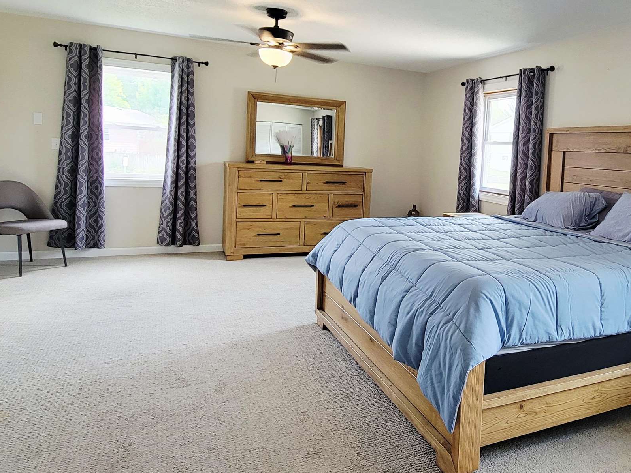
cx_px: 433
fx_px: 456
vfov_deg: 54.5
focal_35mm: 25
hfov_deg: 67.0
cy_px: 190
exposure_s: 1/60.2
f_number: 2.2
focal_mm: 2.2
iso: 125
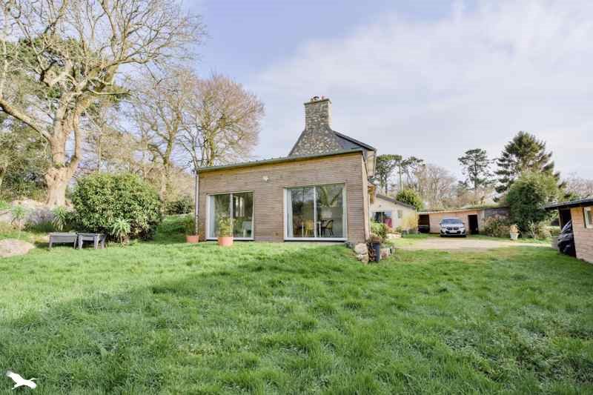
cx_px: 296
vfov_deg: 73.7
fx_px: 263
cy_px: 198
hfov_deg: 96.7
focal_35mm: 16
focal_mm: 16
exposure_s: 1/4000
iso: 800
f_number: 8
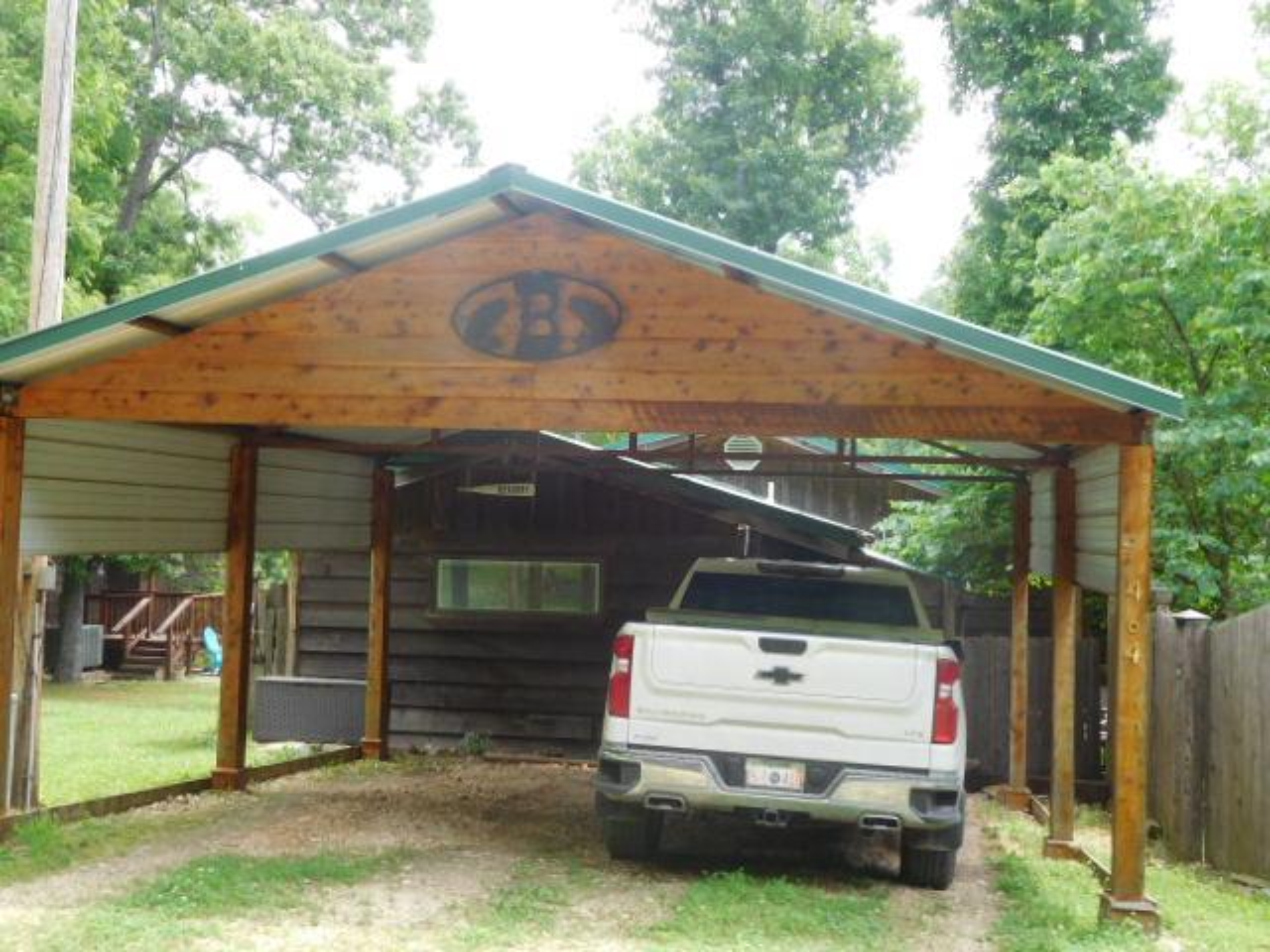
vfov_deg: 36.0
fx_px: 1468
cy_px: 476
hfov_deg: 46.8
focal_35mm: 40
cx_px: 635
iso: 125
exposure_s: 1/125
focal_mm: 7.1
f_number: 3.9
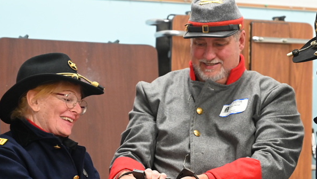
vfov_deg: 9.6
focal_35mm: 126
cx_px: 194
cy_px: 150
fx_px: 1059
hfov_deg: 17.0
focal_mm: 70
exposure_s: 1/80
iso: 3200
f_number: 4
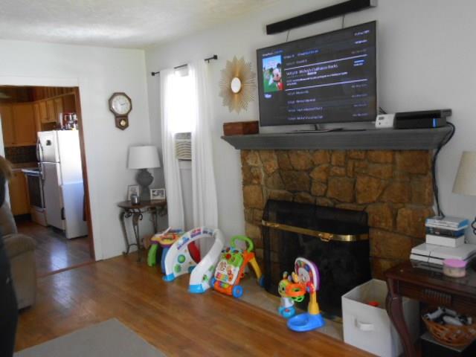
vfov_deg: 46.8
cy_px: 178
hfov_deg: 60.0
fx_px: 413
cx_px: 238
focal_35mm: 30
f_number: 3.8
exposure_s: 1/25
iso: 400
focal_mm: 5.3
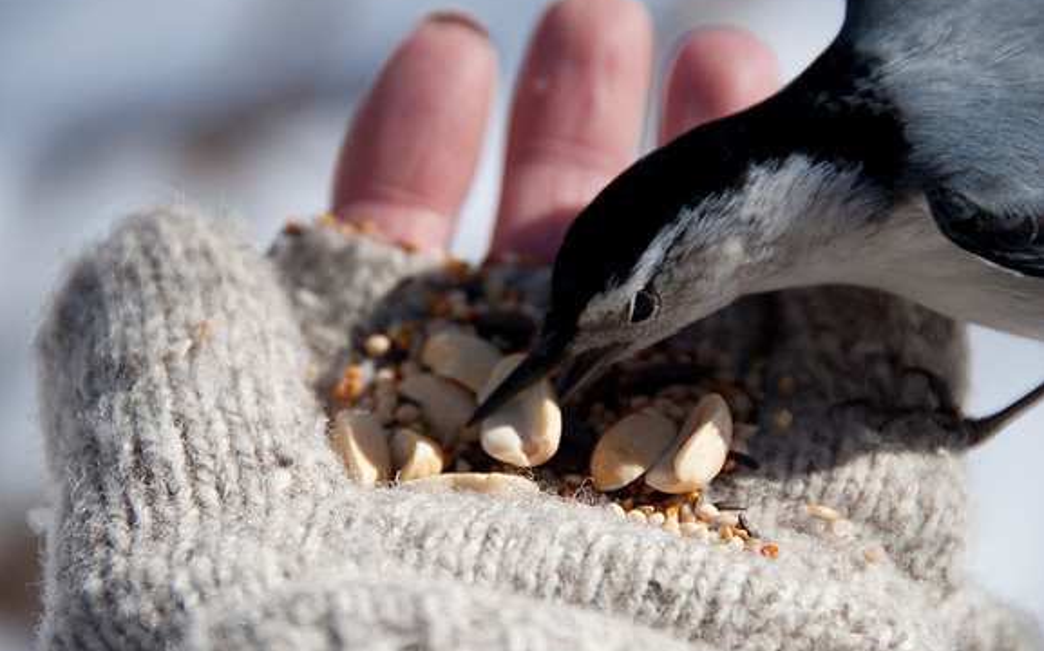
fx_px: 7422
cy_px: 321
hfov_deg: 8.0
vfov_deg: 5.0
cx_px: 521
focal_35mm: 261
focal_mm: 170
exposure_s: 1/640
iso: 200
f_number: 5.6
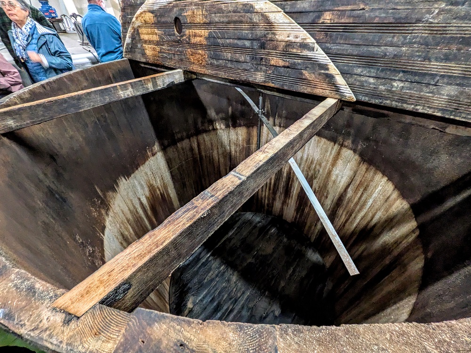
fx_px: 190
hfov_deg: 102.1
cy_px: 176
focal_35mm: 14
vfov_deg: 85.7
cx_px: 236
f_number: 2.2
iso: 734
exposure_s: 1/25
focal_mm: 1.83
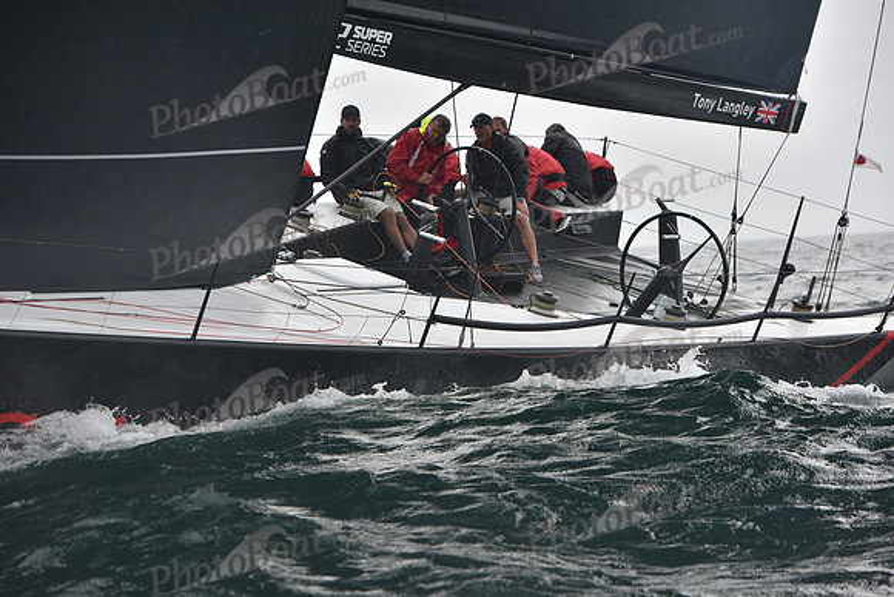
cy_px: 298
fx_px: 3229
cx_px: 447
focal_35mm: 130
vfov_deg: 10.6
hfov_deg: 15.8
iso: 320
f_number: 5
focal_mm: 130
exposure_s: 1/1000
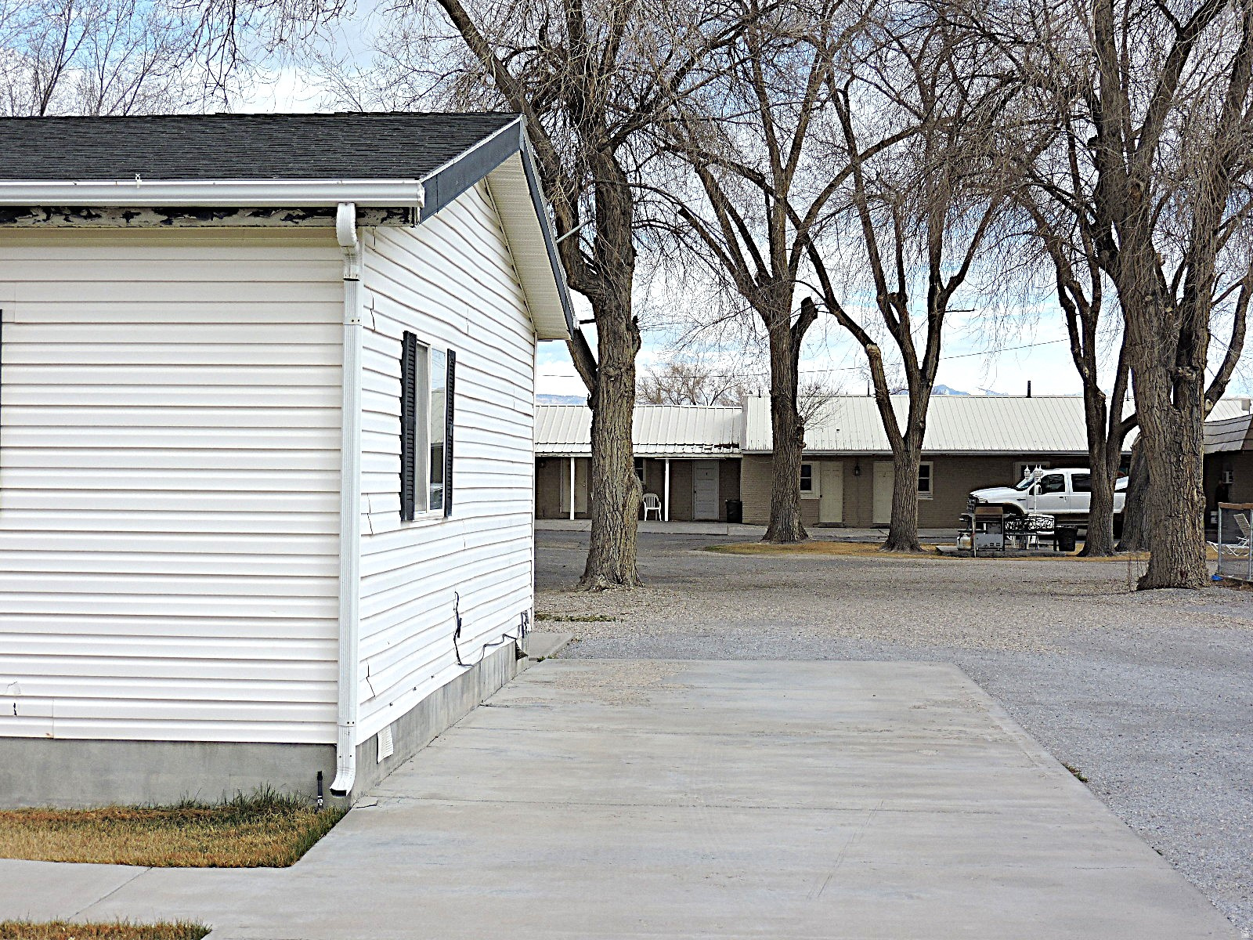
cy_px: 470
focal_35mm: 60
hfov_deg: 32.2
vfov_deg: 24.4
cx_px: 626
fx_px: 2172
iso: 100
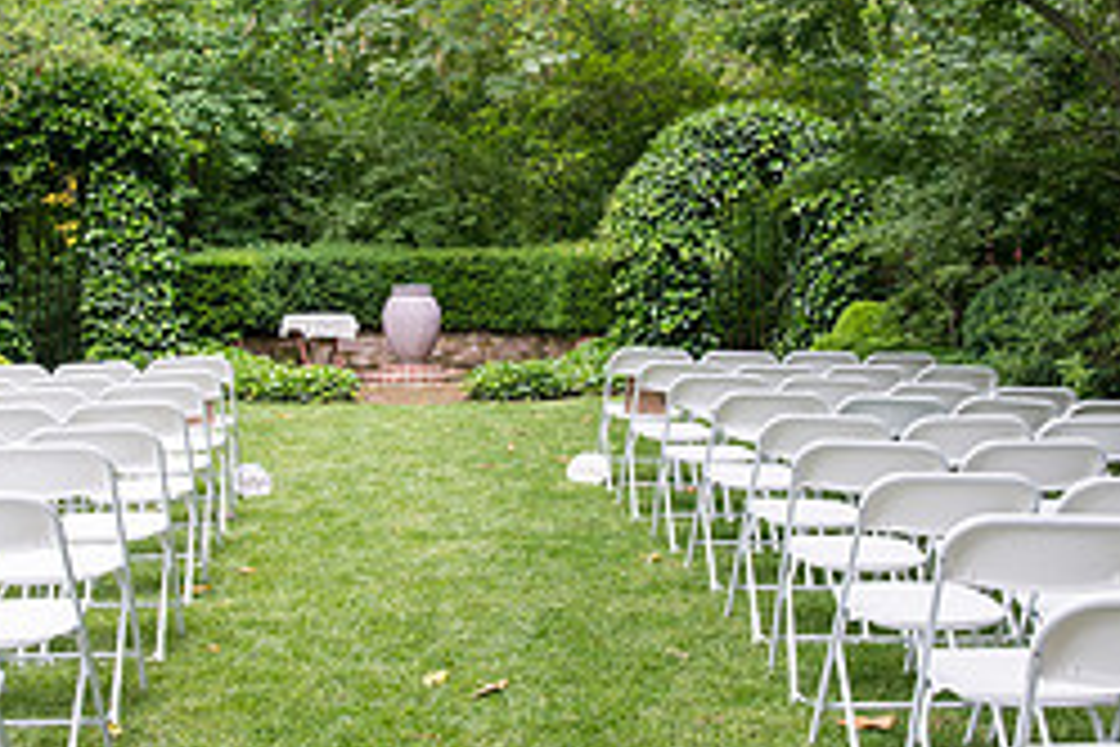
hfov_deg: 35.6
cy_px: 412
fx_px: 1742
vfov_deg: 24.2
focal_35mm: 56
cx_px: 553
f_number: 4.5
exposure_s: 1/320
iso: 320
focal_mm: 24
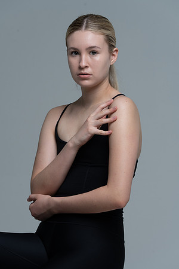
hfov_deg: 6.9
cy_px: 134
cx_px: 90
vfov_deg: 10.3
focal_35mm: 200
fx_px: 1492
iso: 320
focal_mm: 200
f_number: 9
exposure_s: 1/160
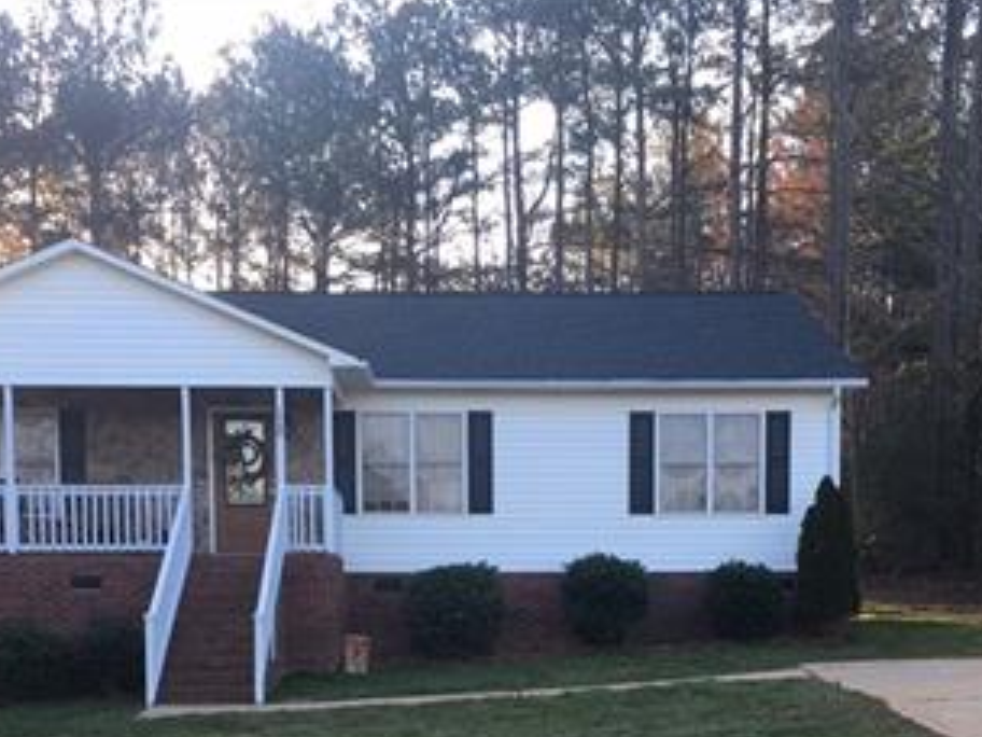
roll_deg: +0.5
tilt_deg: -4.9
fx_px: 1730
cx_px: 488
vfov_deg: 22.9
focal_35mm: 61
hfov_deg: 31.7
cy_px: 760
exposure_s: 1/120
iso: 25
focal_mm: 4.15
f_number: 2.2
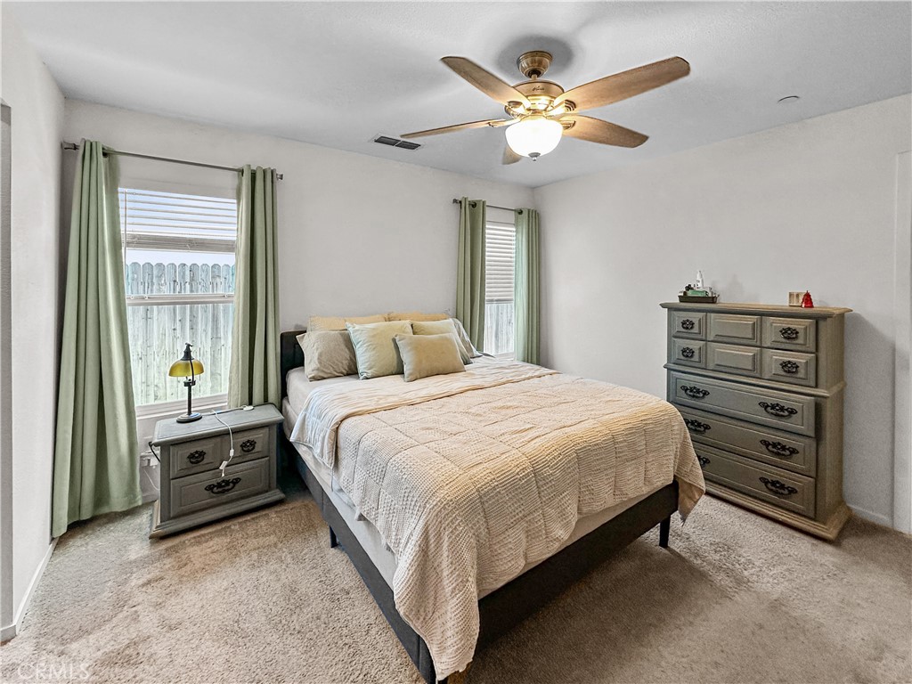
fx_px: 369
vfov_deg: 85.7
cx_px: 456
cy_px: 342
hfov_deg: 102.1
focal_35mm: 14
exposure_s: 1/60
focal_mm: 2.22
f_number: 2.2
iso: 200
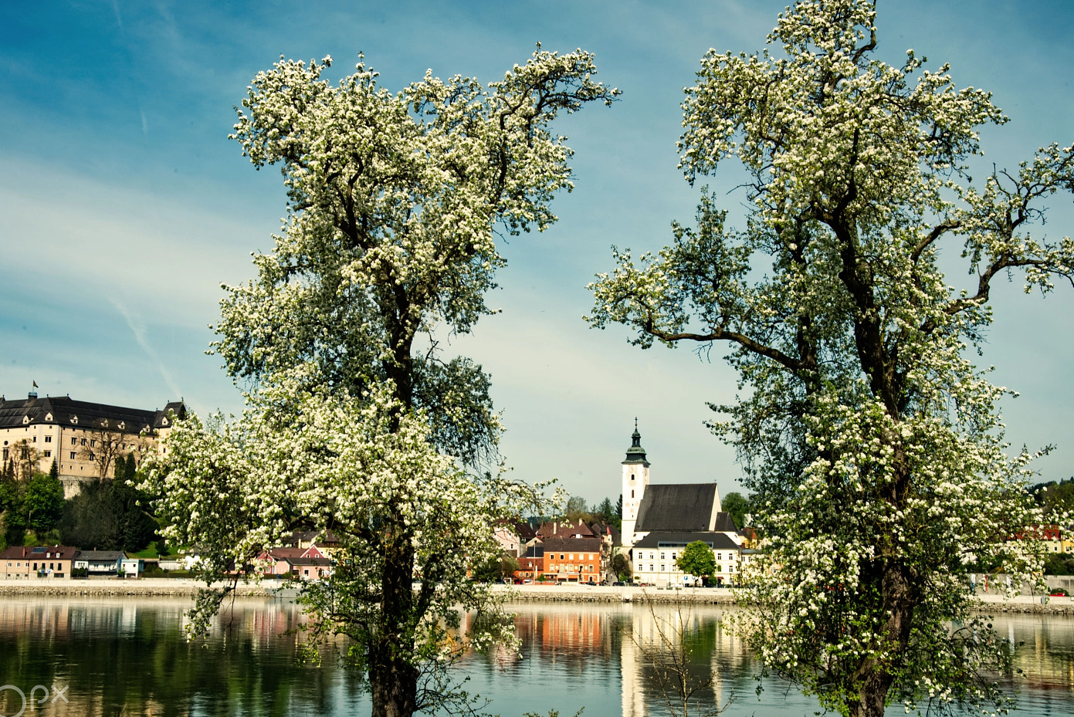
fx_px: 1373
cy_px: 392
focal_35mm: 46
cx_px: 495
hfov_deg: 42.7
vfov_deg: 29.3
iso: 100
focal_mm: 40
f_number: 22
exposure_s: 1/40
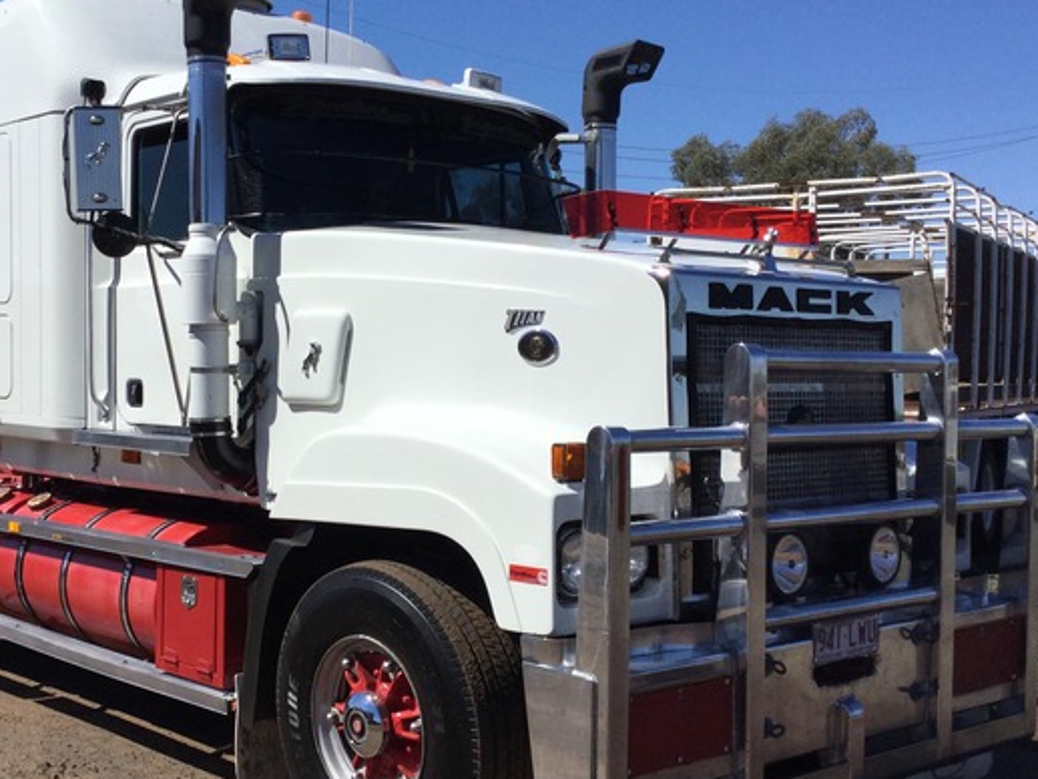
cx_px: 373
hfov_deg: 39.3
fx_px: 1440
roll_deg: +0.0
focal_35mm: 48
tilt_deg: -1.7
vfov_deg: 30.3
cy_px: 412
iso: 25
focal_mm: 3.3
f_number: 2.4
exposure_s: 1/2717
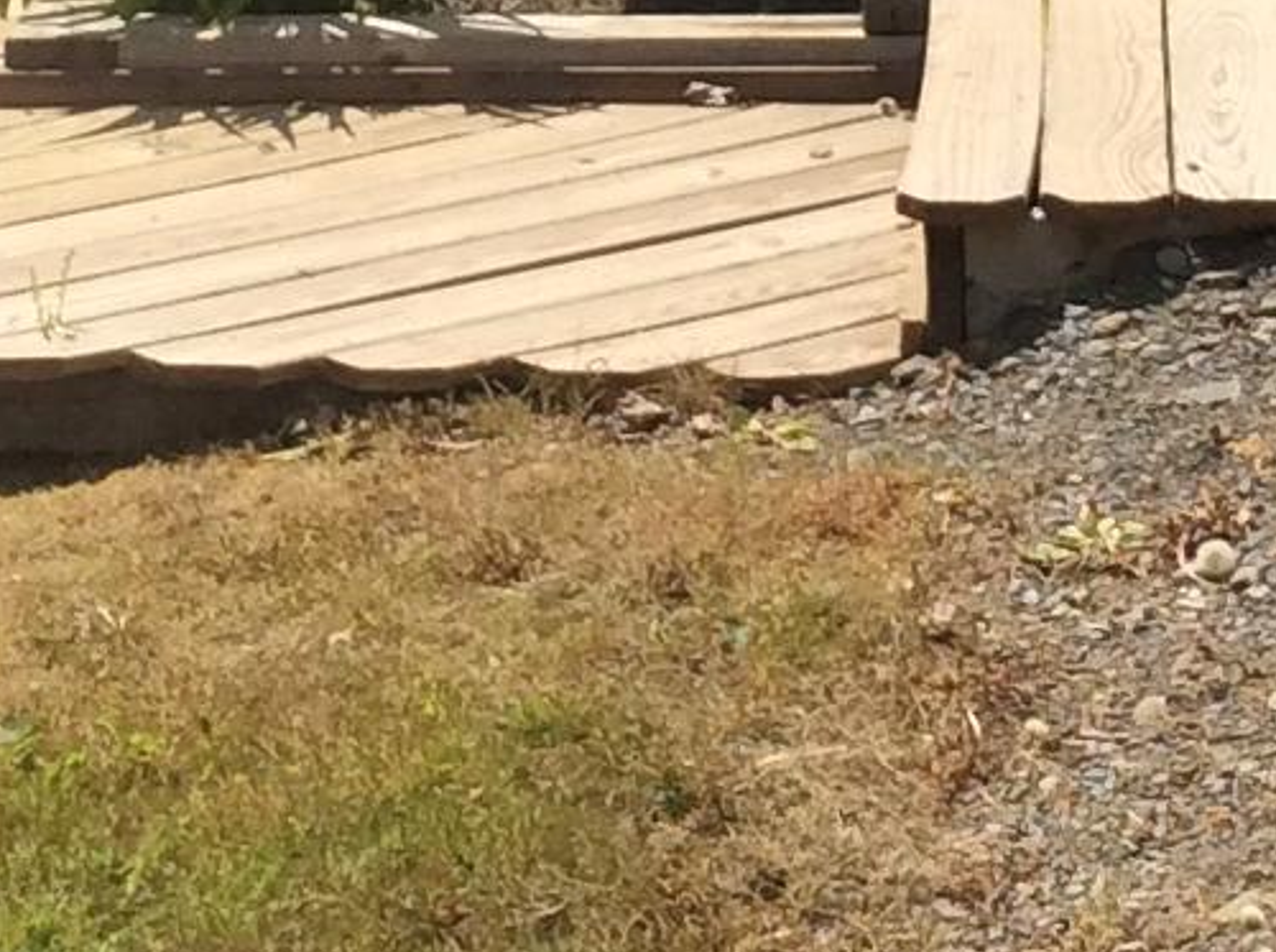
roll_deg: +2.3
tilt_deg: -5.7
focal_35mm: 166
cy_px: -562
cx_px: 625
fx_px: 6107
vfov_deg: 8.7
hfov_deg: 11.9
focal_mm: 3.3
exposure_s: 1/1845
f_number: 2.4
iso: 32
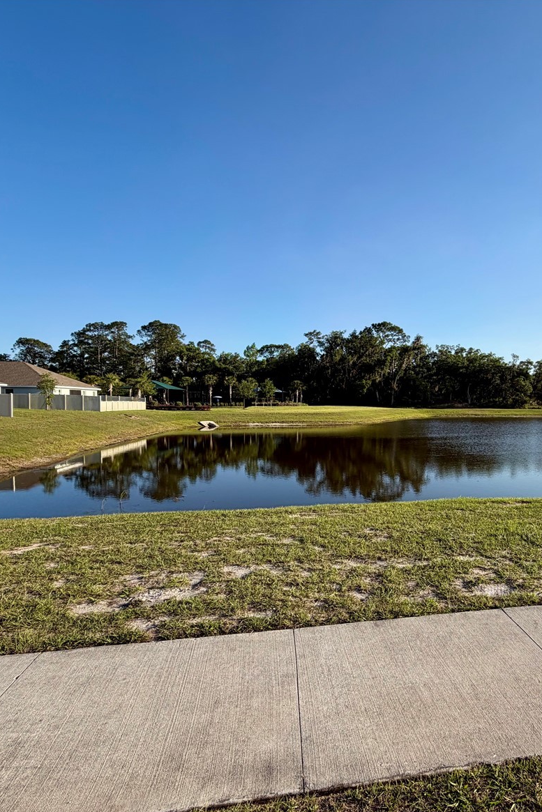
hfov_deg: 60.1
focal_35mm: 20
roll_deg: -0.7
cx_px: 372
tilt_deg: -2.5
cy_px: 416
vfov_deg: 84.0
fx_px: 451
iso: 25
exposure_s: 1/770
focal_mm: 2.22
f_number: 2.2
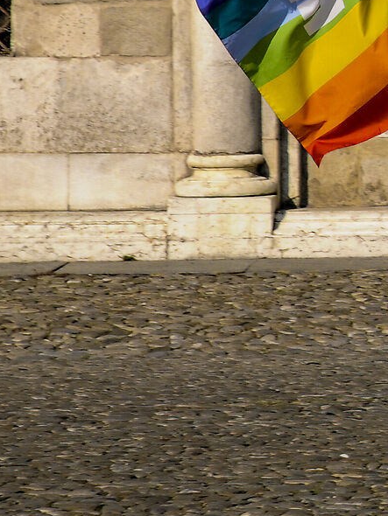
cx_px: 1005
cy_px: -16
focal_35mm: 457
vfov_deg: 4.3
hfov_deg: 3.2
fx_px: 6825
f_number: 10
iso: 200
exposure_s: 1/400
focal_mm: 78
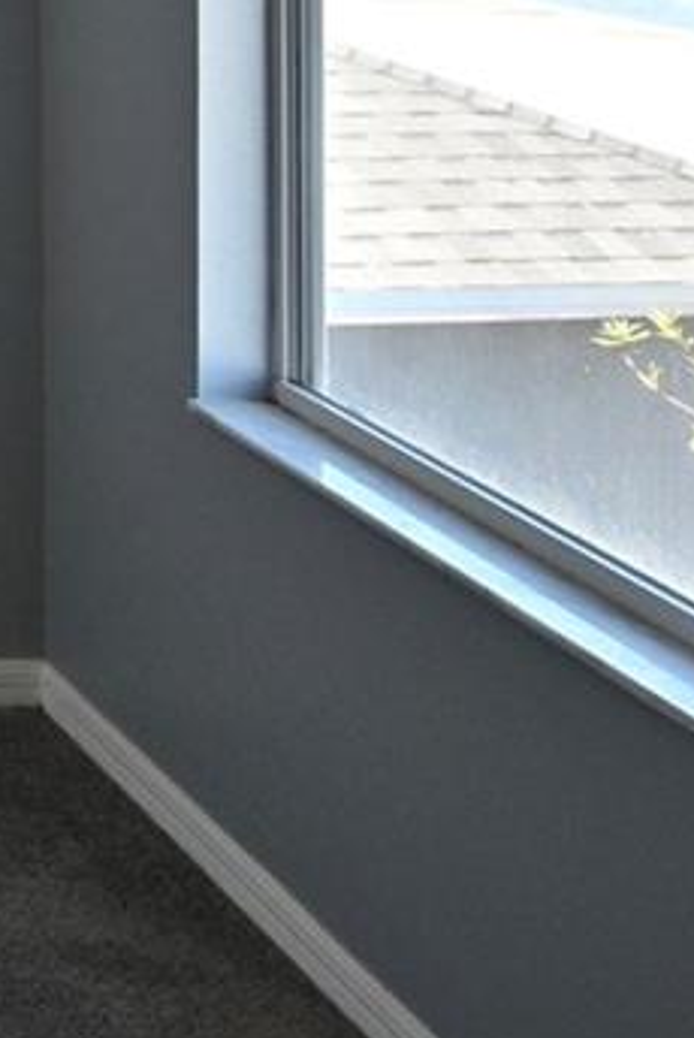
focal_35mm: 65
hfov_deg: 14.5
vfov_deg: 26.1
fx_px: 1876
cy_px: -333
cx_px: -935
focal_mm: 14
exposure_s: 1/250
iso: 200
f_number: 4.5
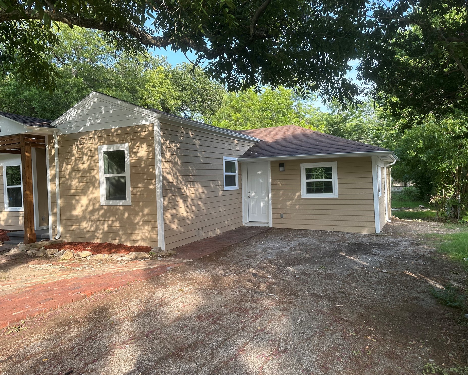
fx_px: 360
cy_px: 186
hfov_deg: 66.0
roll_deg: +1.5
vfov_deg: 54.9
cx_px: 222
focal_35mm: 26
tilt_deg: -1.4
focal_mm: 6.86
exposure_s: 1/646
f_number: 1.78
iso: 80
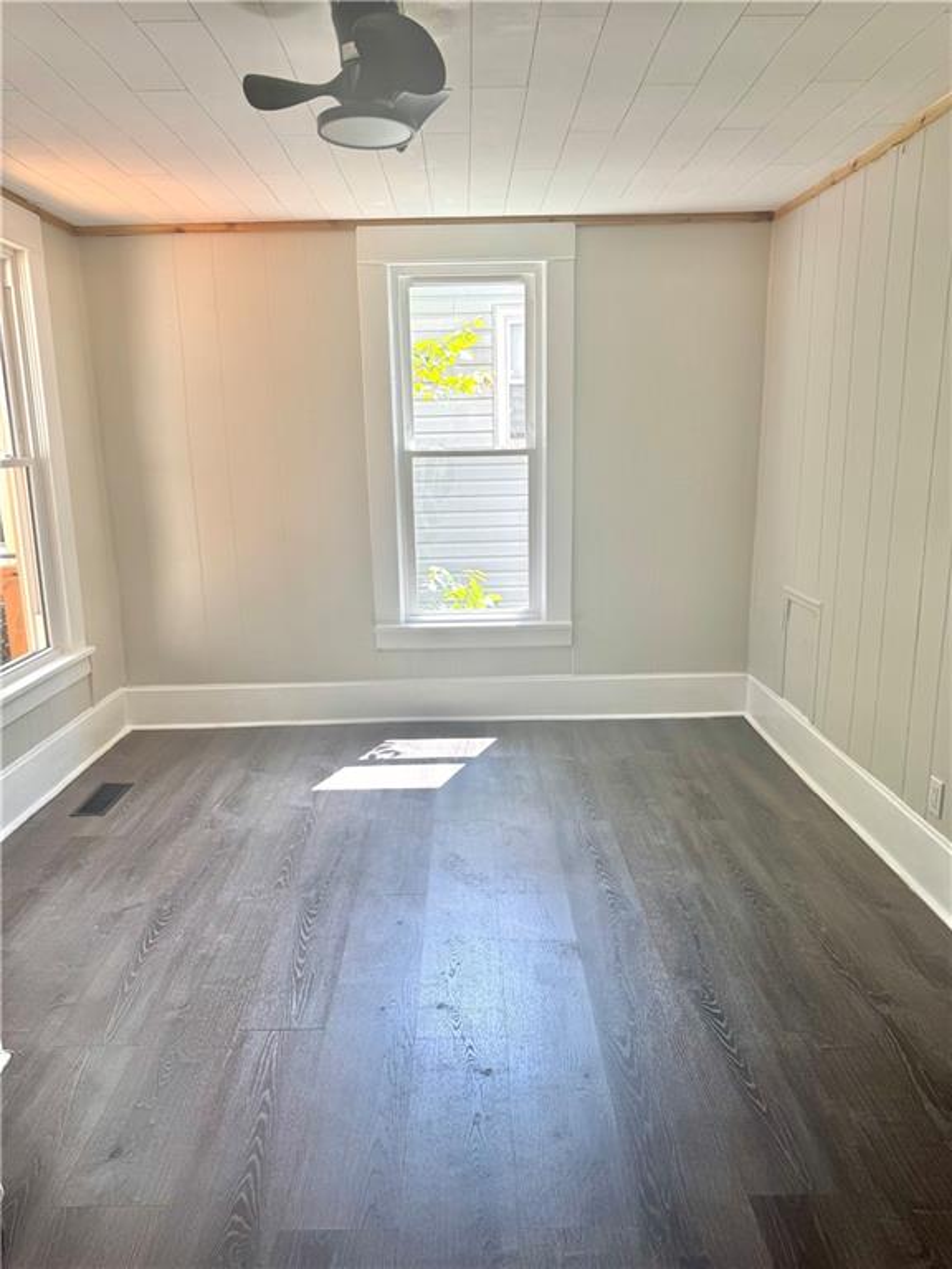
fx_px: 880
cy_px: 634
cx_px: 476
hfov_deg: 56.8
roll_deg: +1.2
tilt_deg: -13.6
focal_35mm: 24
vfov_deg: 71.6
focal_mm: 6.76
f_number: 1.78
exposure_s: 1/121
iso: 64
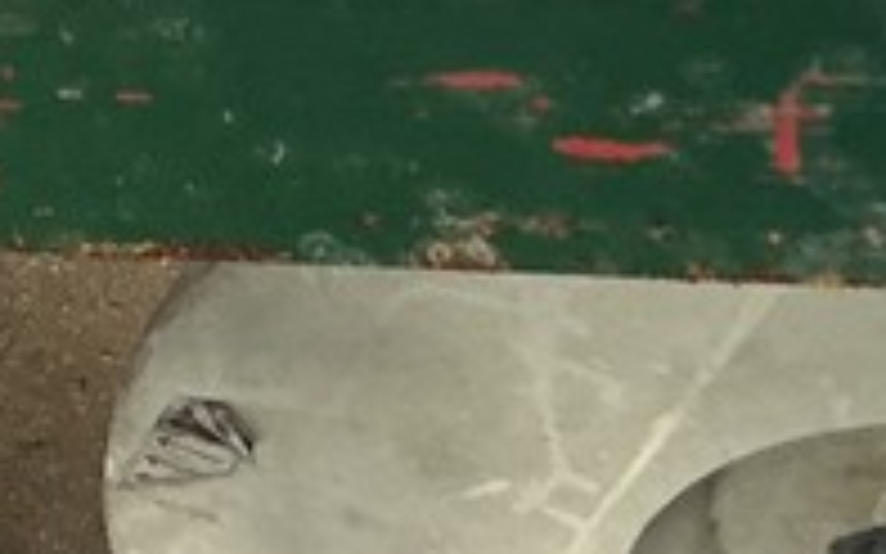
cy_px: -243
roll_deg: -2.3
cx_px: 1268
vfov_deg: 8.3
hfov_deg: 13.0
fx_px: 3717
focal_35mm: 154
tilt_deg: -43.9
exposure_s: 1/60
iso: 125
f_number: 1.8
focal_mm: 3
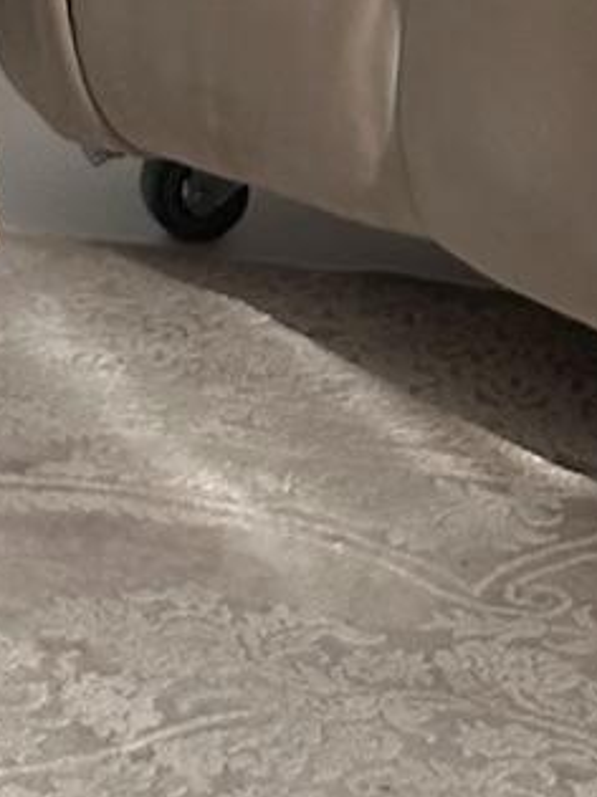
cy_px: -1690
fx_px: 7018
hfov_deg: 4.7
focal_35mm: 305
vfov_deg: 6.0
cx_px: -870
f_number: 1.78
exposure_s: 1/1721
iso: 64
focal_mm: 6.86
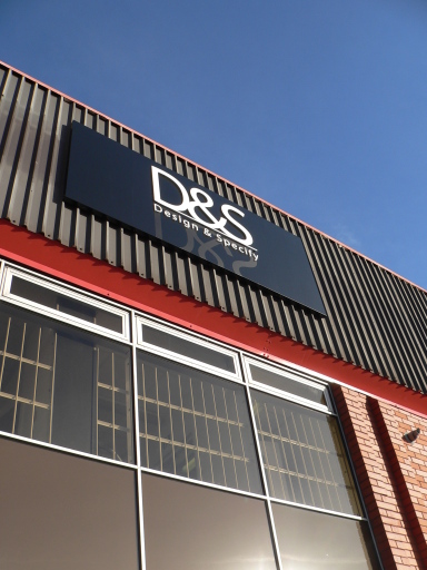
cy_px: 285
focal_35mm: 37
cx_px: 214
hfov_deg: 38.7
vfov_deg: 50.1
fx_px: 609
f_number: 4
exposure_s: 1/400
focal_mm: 6.1
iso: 80
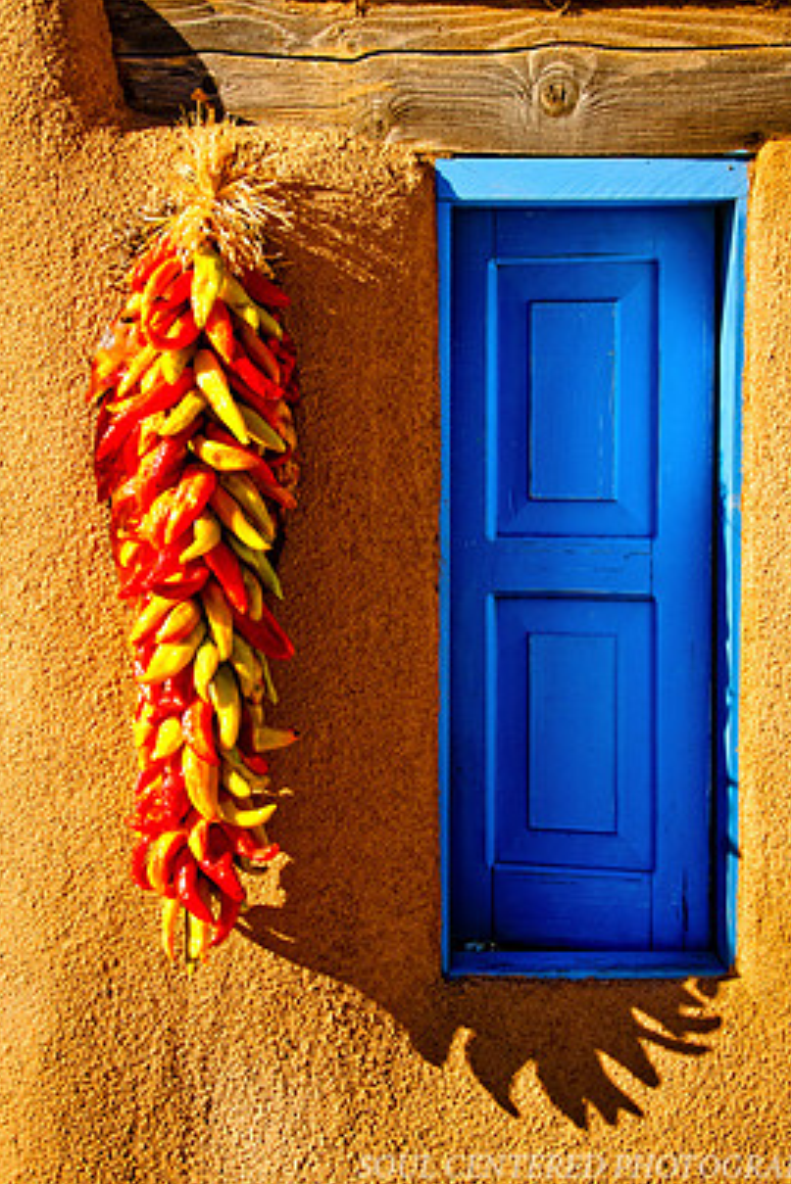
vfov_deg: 26.3
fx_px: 2535
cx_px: 423
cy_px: 582
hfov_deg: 17.7
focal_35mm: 77
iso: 200
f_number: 13
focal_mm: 46
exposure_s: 1/45
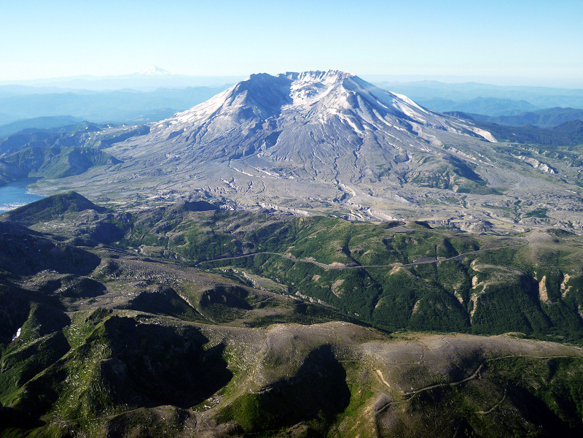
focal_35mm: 39
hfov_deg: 47.9
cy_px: 219
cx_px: 292
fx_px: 657
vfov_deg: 36.8
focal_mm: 6.9
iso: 80
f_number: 3
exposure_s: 1/640
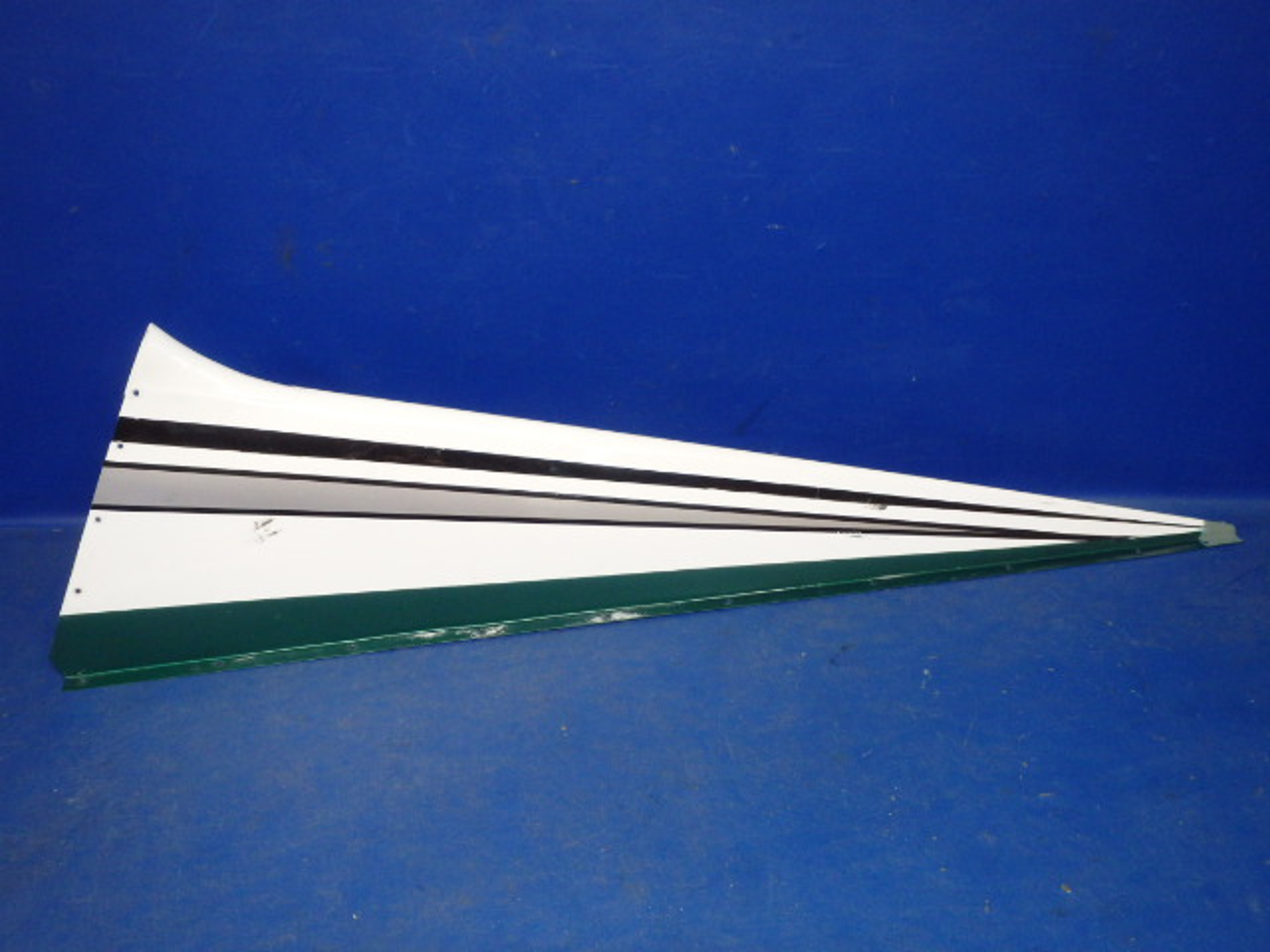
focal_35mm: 28
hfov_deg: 63.4
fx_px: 1027
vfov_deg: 49.7
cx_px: 635
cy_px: 476
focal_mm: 5
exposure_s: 1/30
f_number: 3.9
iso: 400
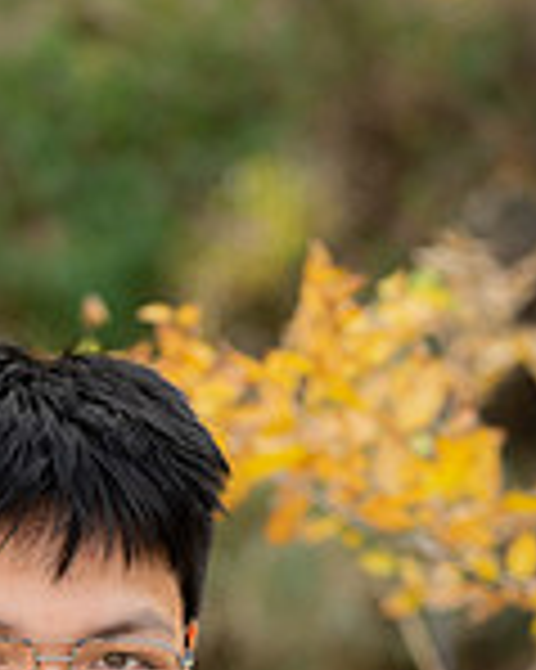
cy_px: 962
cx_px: 9
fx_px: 4784
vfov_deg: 7.9
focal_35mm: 241
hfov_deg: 6.4
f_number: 3.5
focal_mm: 85
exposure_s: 1/125
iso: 200
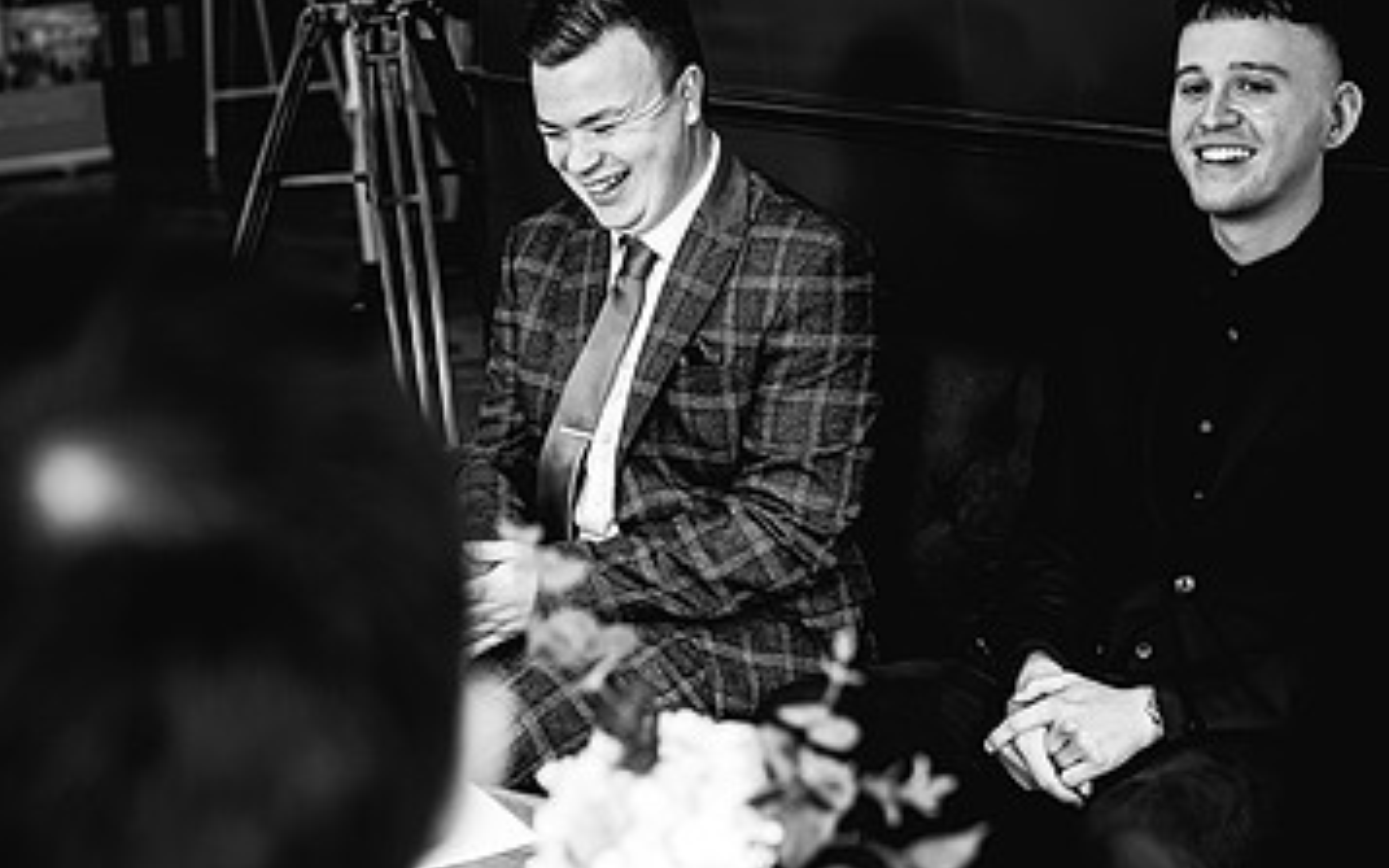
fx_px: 2233
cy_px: 473
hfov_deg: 34.5
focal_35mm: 59
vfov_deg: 22.0
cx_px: 638
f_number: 2
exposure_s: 1/250
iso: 2000
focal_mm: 35
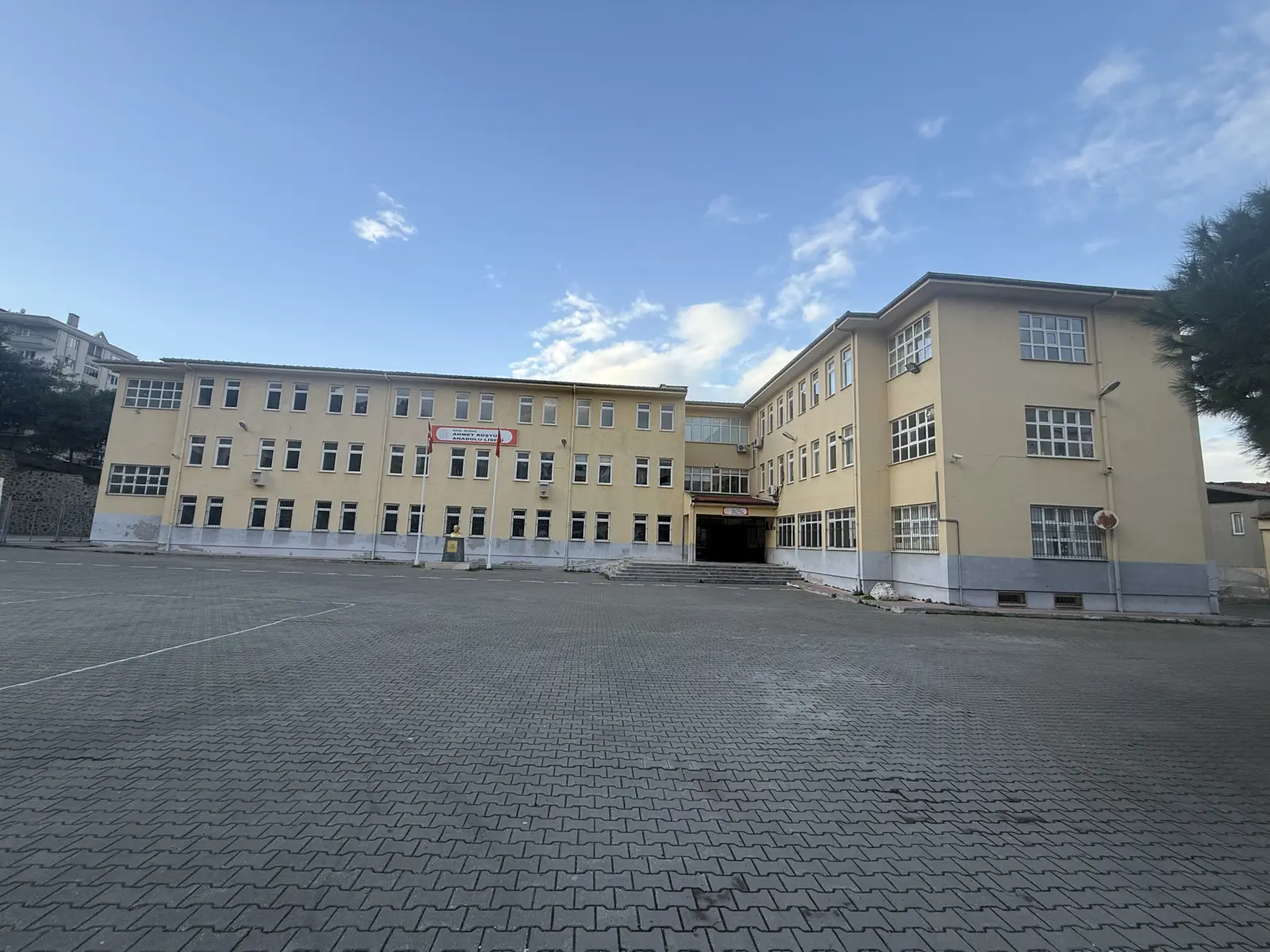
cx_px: 635
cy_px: 476
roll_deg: -1.6
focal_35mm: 14
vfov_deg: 85.7
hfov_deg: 102.1
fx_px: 514
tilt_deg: +8.0
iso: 50
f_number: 2.2
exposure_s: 1/442
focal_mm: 2.22
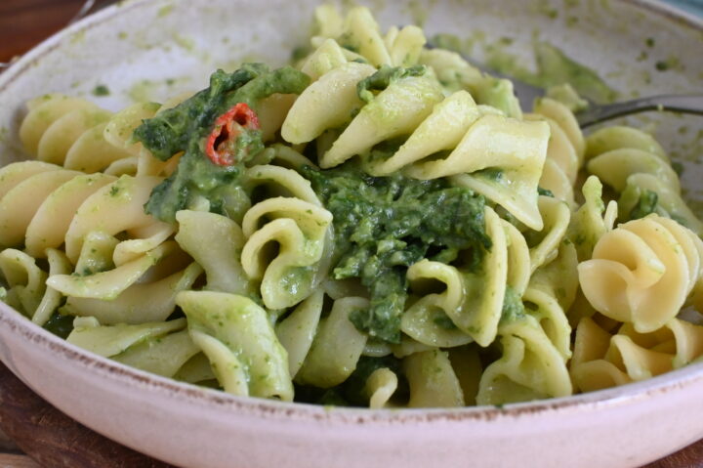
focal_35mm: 55
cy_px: 234
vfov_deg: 24.6
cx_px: 352
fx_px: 1073
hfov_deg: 36.3
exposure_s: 1/30
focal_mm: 37
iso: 1250
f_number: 8
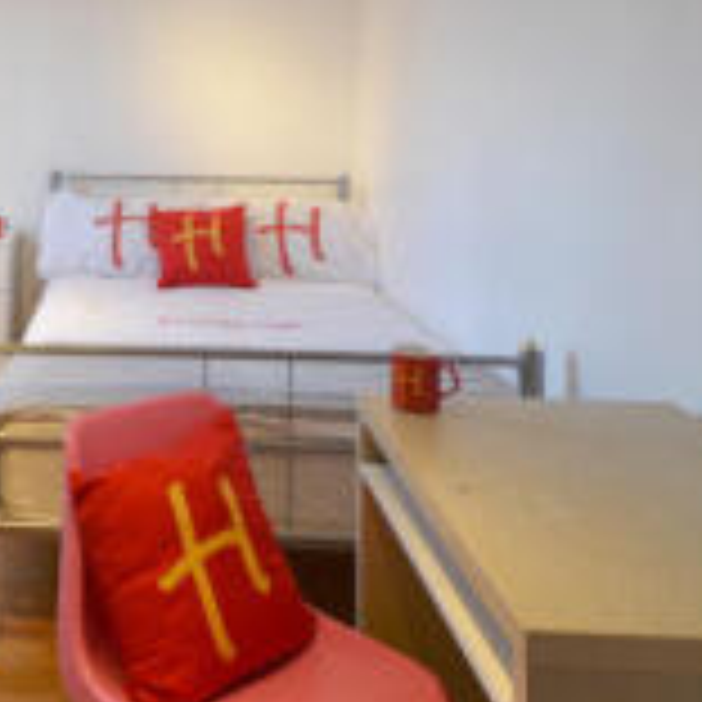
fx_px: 895
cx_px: 76
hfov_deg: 39.8
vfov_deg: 40.8
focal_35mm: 39
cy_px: 128
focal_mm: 10
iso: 400
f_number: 4.5
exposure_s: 1/100
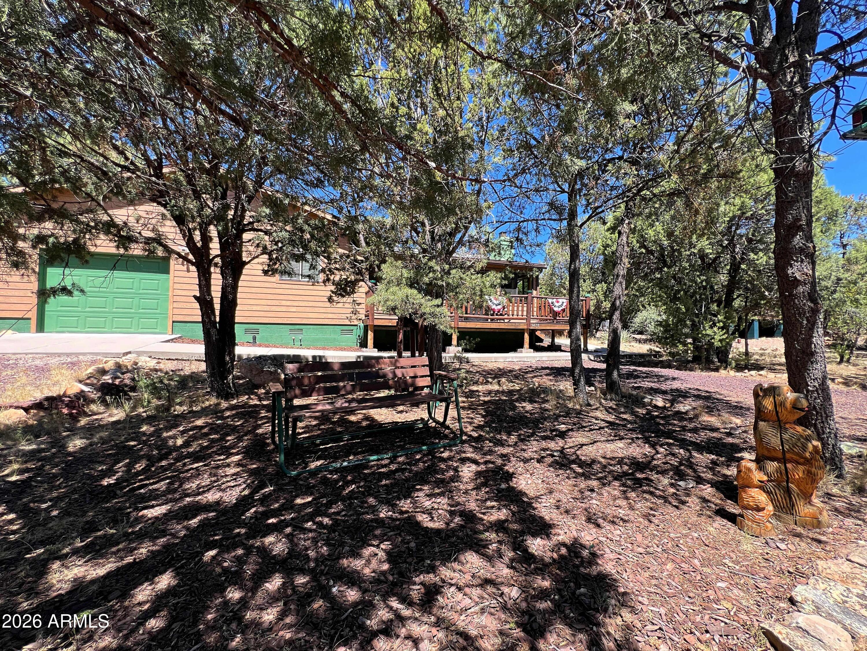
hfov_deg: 106.2
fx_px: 326
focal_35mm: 13
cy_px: 326
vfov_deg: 89.9
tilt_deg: +2.4
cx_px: 434
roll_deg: -1.1
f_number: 1.8
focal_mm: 1.57
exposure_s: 1/413
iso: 32
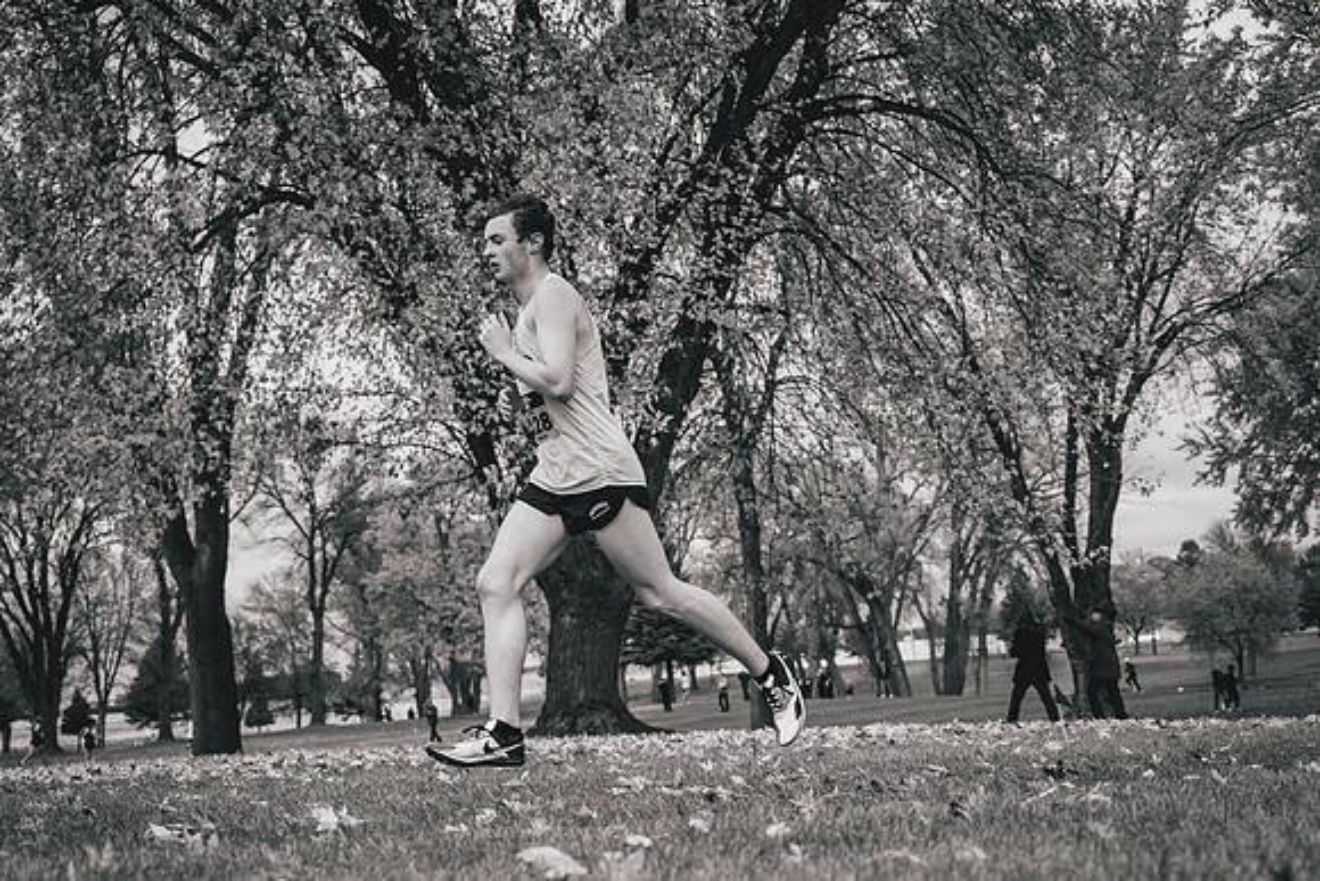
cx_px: 660
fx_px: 2108
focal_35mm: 57
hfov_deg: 34.8
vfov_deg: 23.6
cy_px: 440
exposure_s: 1/1000
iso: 400
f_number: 6.3
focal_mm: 57
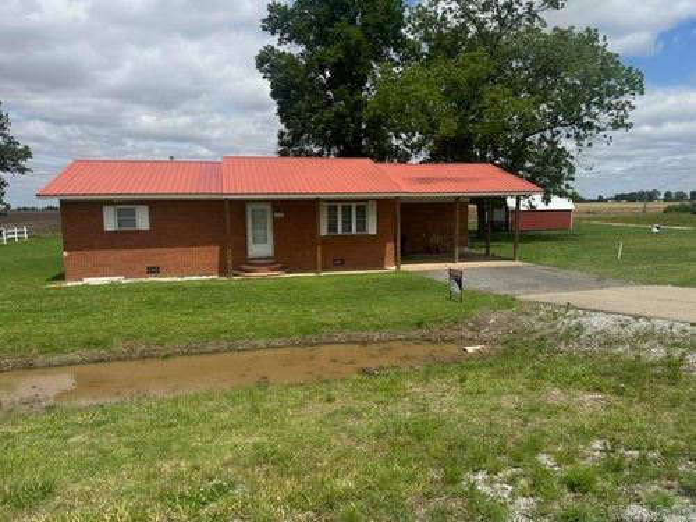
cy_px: 261
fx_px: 483
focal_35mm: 24
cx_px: 348
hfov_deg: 71.6
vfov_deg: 56.8
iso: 64
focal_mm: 6.86
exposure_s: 1/29412
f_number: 1.78
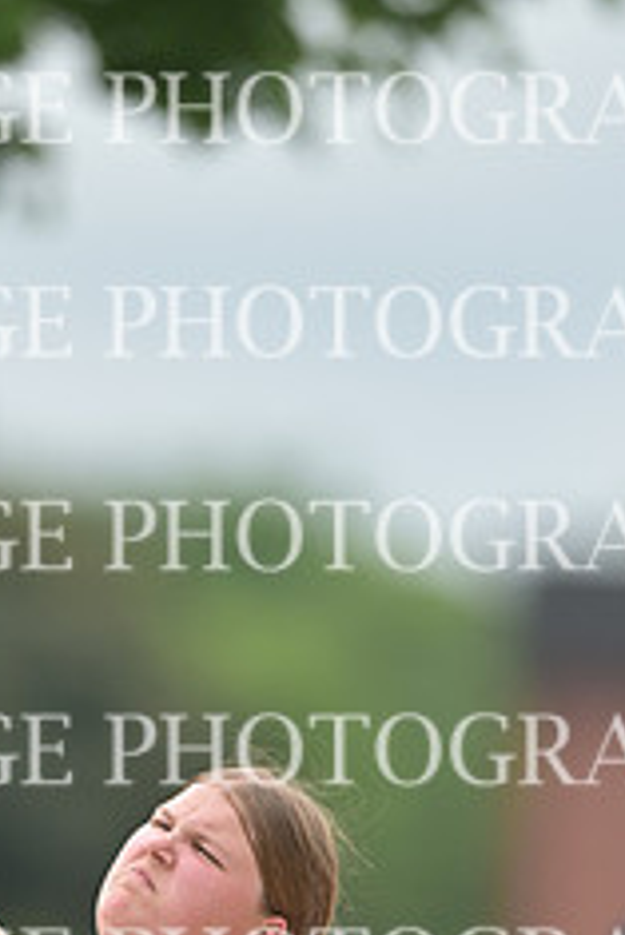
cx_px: 78
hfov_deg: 1.4
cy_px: 1070
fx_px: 25637
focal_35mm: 986
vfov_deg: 2.1
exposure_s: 1/2500
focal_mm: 400
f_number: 2.8
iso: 200
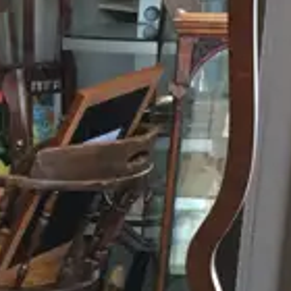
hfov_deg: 8.9
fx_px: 1779
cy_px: 395
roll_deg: -1.8
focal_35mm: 187
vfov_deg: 9.2
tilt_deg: -16.3
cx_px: -249
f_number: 2.2
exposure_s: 1/17
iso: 32
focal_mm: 4.15
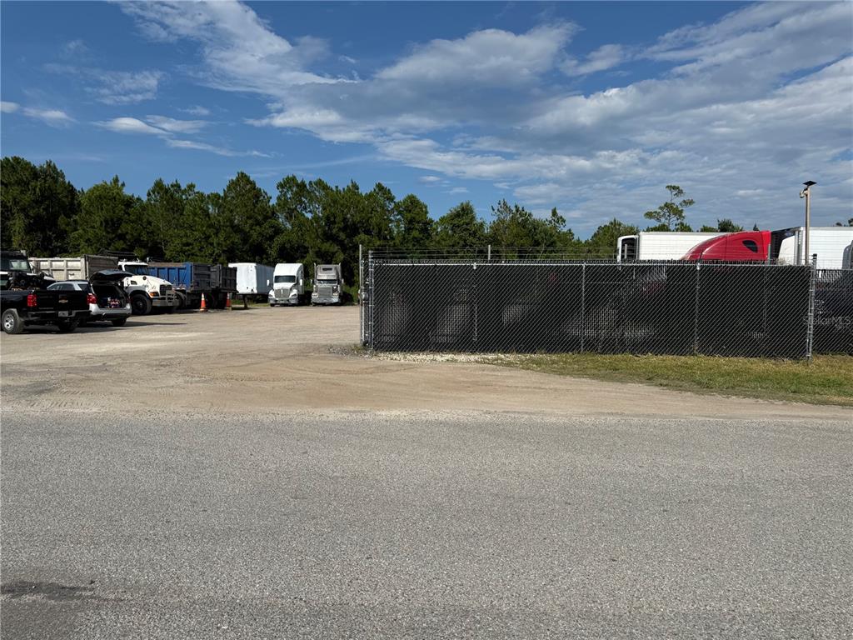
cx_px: 426
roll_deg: -0.9
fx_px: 591
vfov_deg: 56.8
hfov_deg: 71.6
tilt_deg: -1.3
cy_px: 320
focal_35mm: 24
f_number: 1.78
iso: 80
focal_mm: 6.76
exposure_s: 1/8130
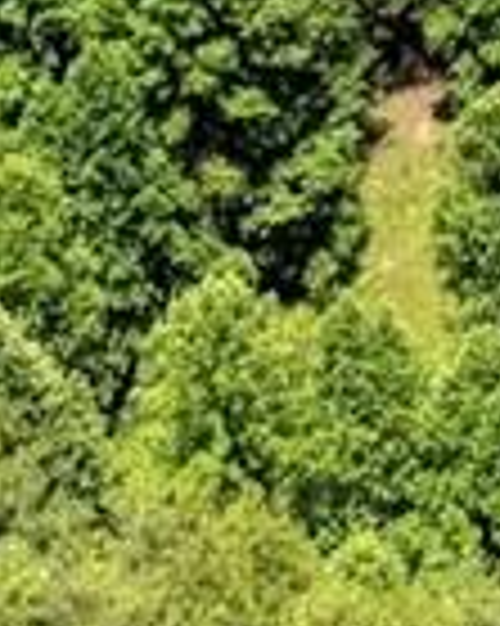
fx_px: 3185
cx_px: 1034
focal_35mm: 172
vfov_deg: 9.5
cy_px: -1074
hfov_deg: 8.5
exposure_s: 1/8000
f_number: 1.8
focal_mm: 8.67
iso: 250
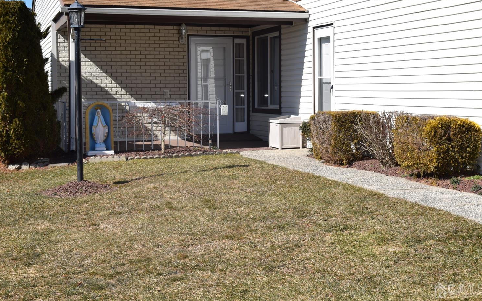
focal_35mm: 56
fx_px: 736
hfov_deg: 36.3
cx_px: 243
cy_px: 138
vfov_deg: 23.1
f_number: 13
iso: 100
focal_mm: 36
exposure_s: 1/200
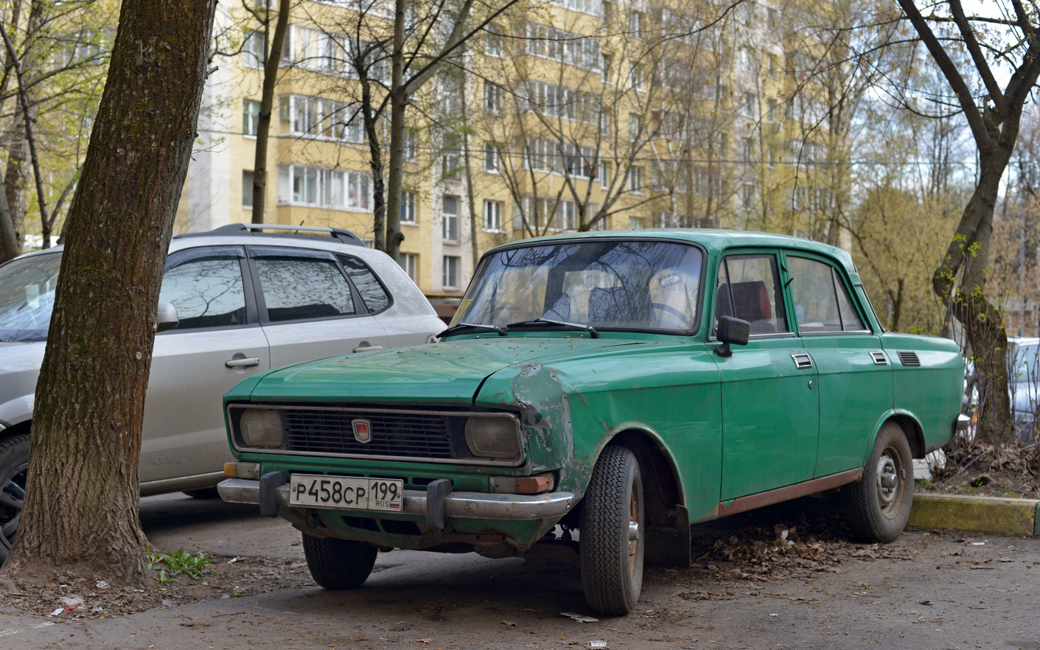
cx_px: 520
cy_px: 308
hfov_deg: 38.9
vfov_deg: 24.9
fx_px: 1474
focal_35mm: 52
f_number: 5
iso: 500
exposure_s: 1/200
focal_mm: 50
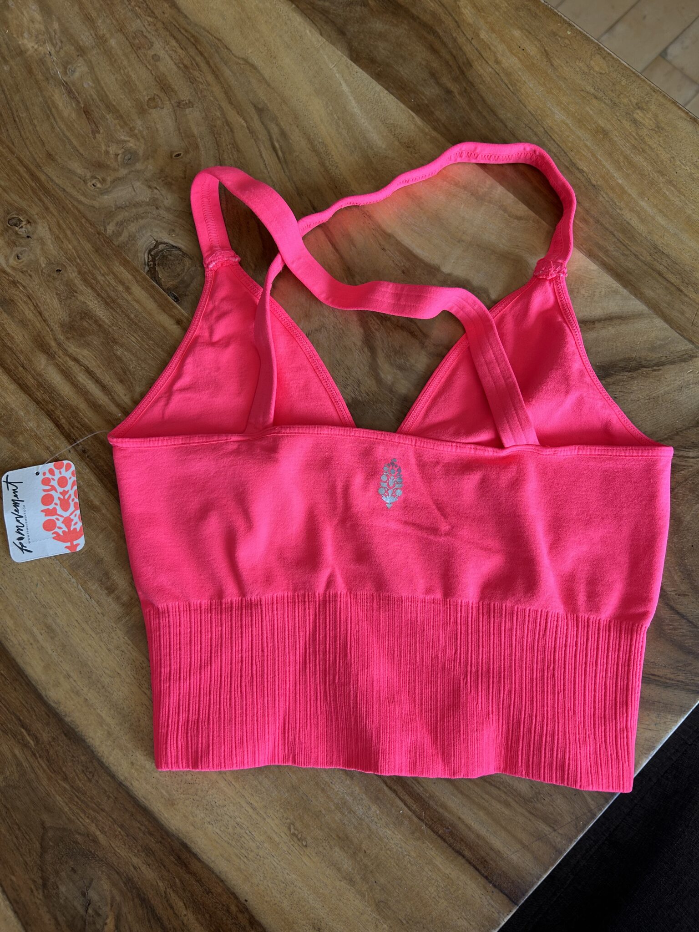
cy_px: 466
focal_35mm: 26
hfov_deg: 53.1
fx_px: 700
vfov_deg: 67.3
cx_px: 350
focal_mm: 5.7
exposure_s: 1/121
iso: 50
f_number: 1.5
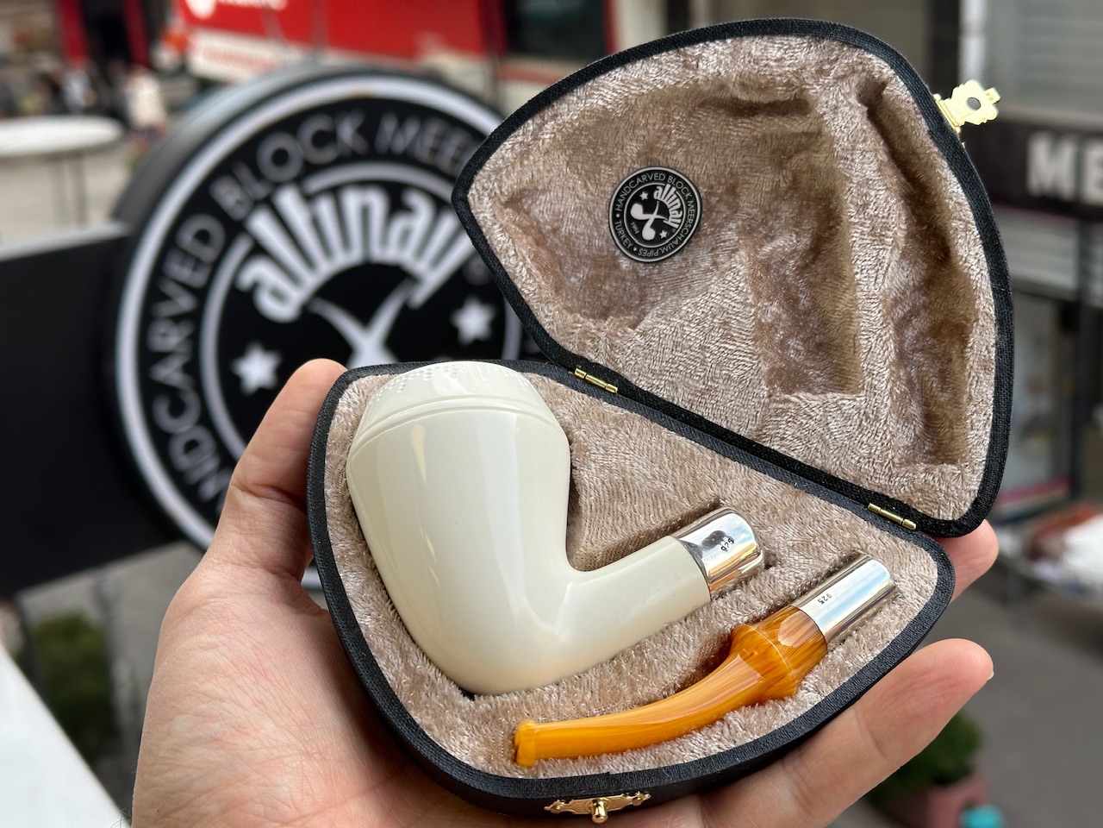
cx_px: 552
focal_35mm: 48
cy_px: 414
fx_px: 1529
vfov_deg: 30.3
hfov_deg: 39.7
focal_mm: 6.86
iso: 64
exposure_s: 1/383
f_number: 1.78
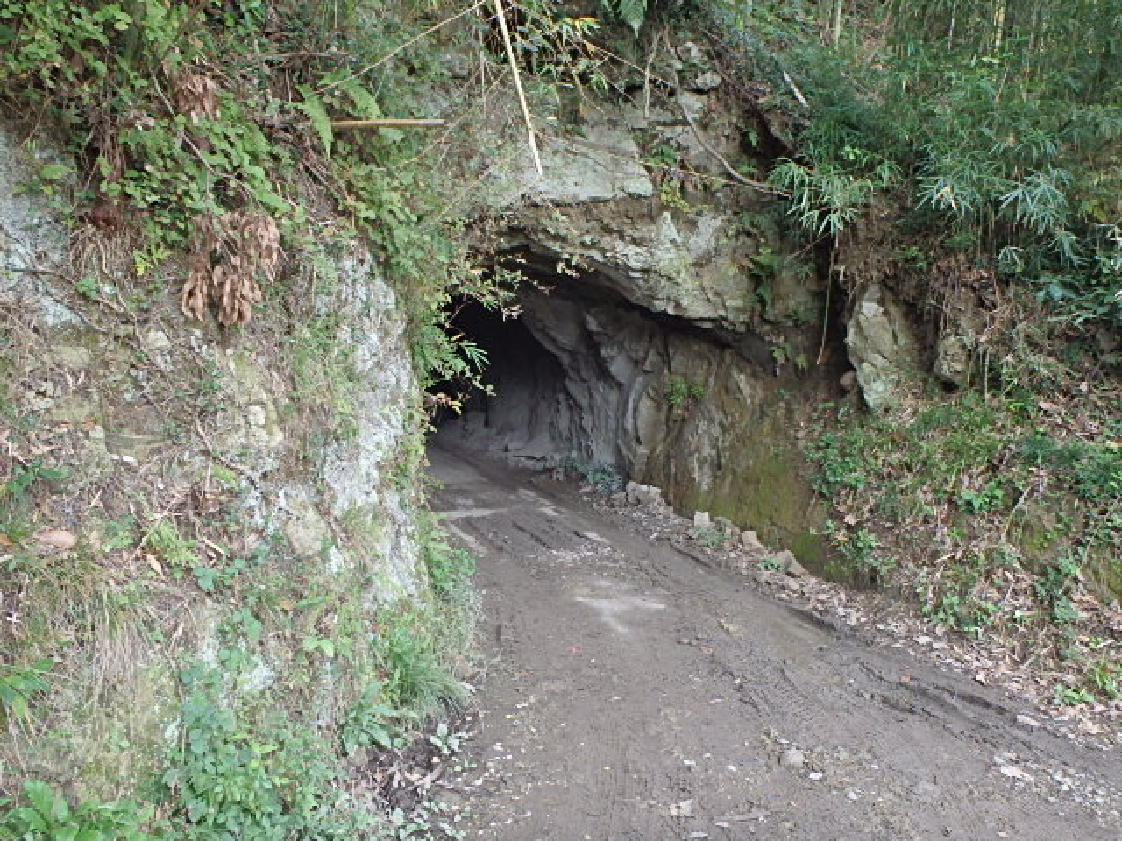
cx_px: 561
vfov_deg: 49.7
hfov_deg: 63.4
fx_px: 908
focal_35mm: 28
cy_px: 420
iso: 160
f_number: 3.9
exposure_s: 1/60
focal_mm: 5
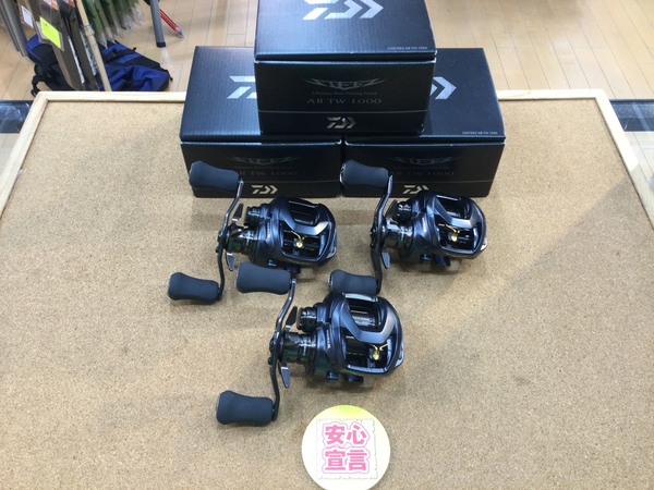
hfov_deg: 58.4
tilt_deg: -52.2
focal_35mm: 31
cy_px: 245
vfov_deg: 45.4
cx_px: 327
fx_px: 586
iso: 64
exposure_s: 1/30
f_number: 2.4
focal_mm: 3.3
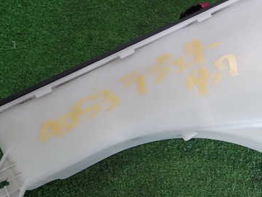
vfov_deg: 34.3
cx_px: 166
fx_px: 318
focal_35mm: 42
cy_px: 112
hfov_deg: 44.4
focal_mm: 4.5
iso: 200
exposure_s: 1/60
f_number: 2
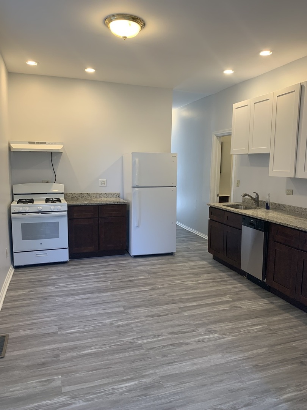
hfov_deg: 53.1
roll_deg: +0.3
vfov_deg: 67.3
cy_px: 205
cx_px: 154
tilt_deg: -7.5
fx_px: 307
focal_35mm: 26
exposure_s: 1/60
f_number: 1.8
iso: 80
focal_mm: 4.25
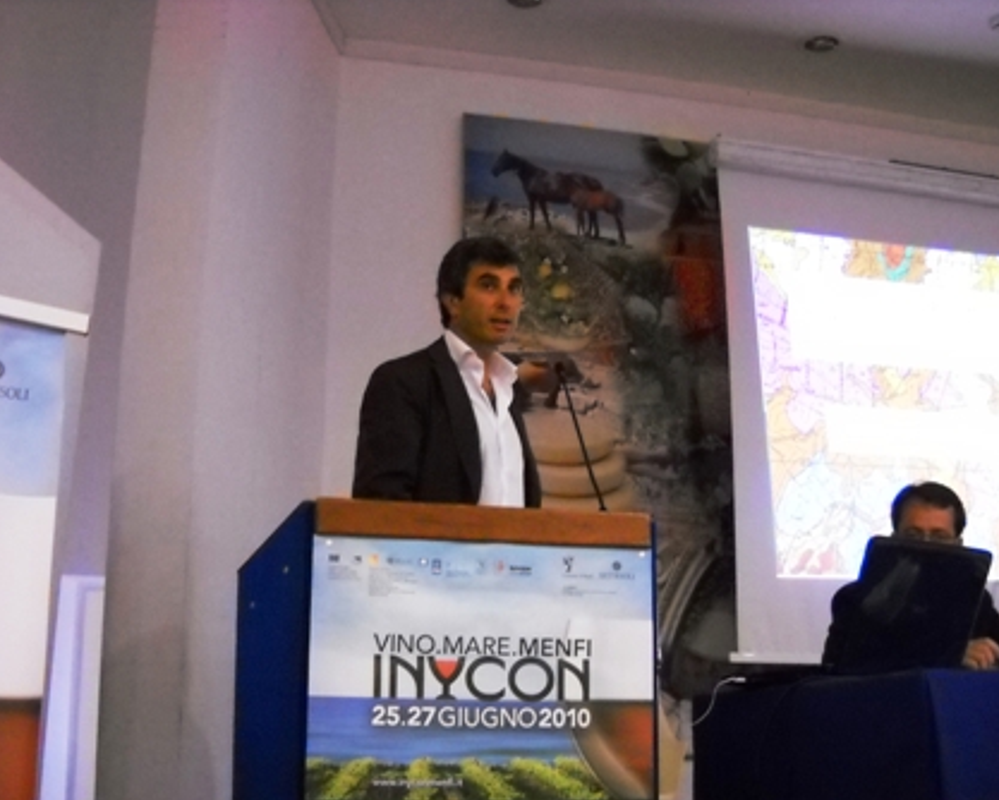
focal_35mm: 43
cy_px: 400
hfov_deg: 42.9
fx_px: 1272
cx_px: 498
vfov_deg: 34.9
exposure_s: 1/17
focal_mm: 6.72
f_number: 3.1
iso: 800
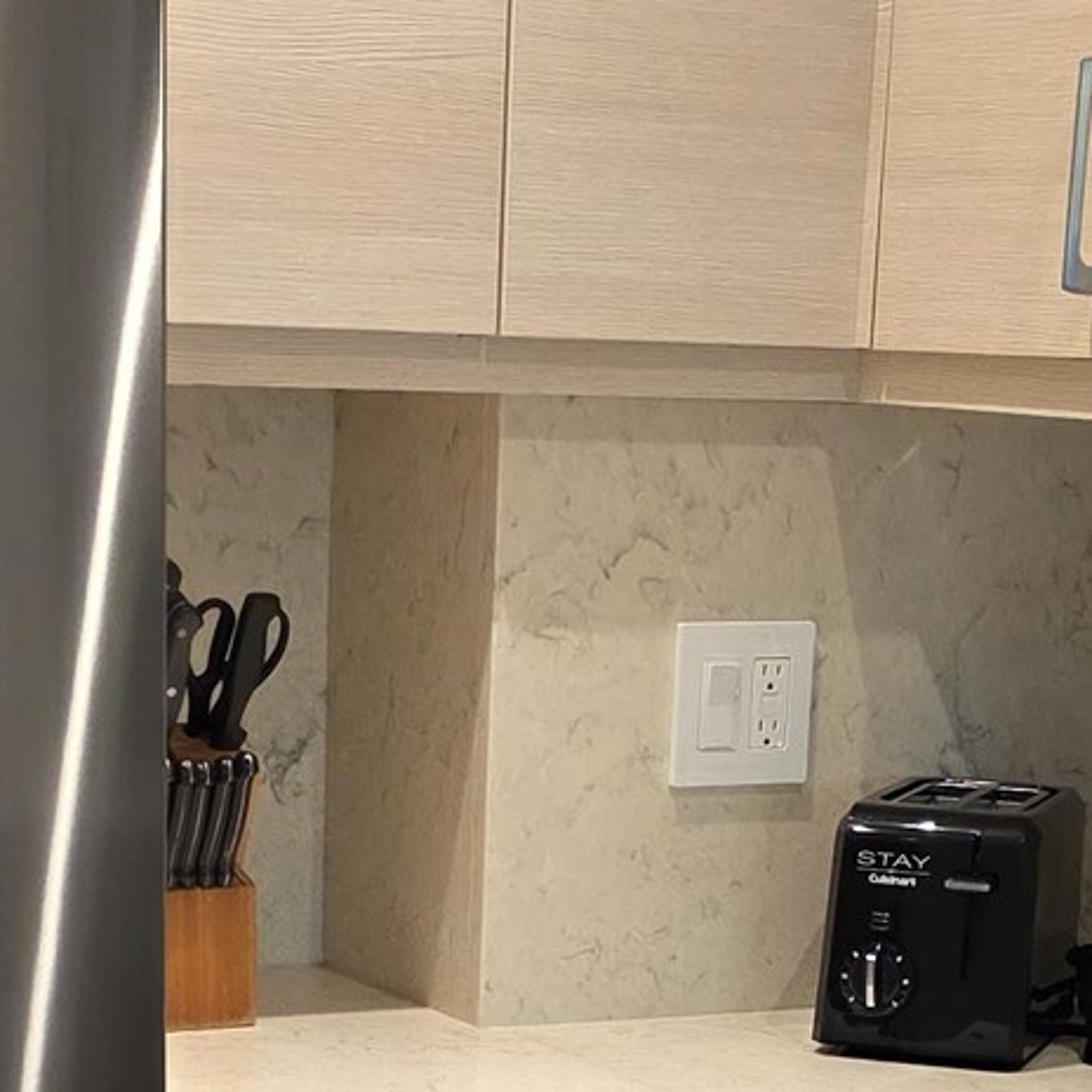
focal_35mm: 101
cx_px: 537
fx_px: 3605
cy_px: 1640
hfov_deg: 17.2
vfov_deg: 15.8
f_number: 1.7
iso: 200
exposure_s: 1/120
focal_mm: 6.3
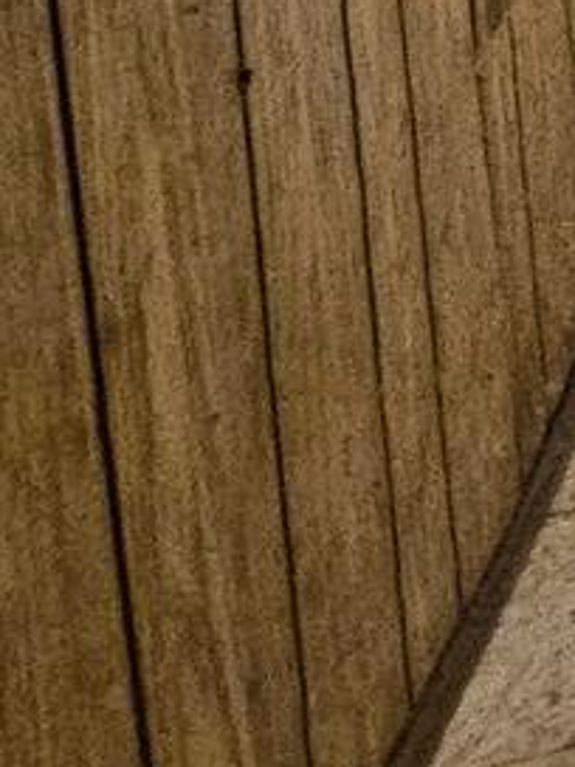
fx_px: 2170
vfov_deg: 17.7
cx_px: 2878
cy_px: -420
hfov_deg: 6.3
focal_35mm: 98
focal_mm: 2.2
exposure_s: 1/30
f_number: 2.2
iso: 500
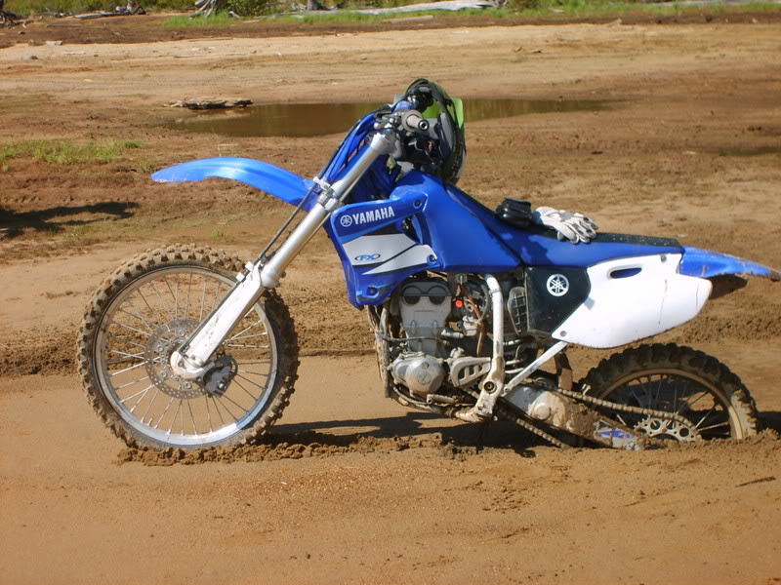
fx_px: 1828
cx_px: 390
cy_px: 292
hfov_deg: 24.1
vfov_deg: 18.2
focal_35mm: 81
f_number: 4.2
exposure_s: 1/350
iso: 50
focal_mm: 13.7
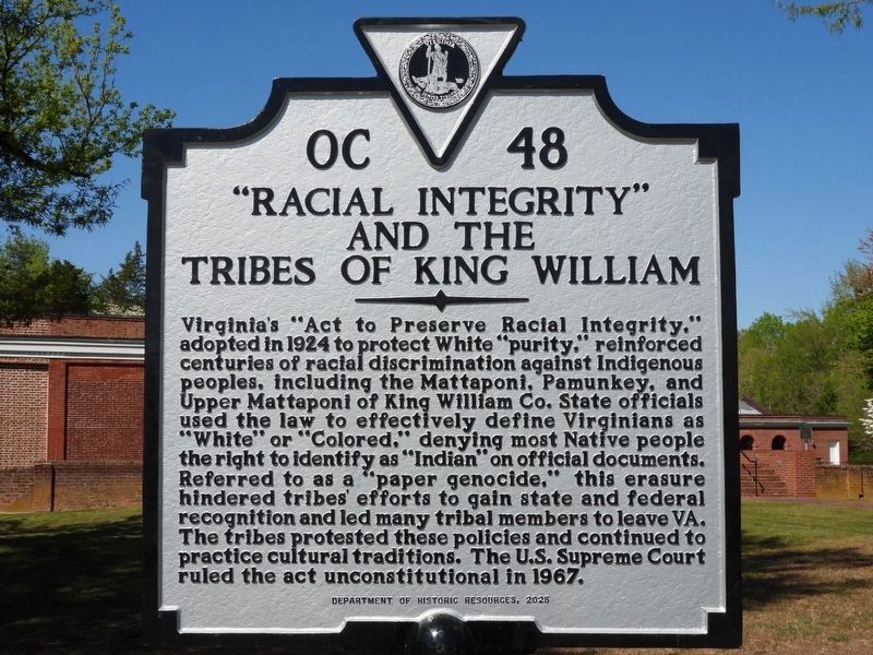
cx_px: 436
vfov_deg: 29.1
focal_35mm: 50
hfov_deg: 38.2
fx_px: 1261
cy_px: 328
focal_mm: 9
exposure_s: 1/1600
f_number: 3.5
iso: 100
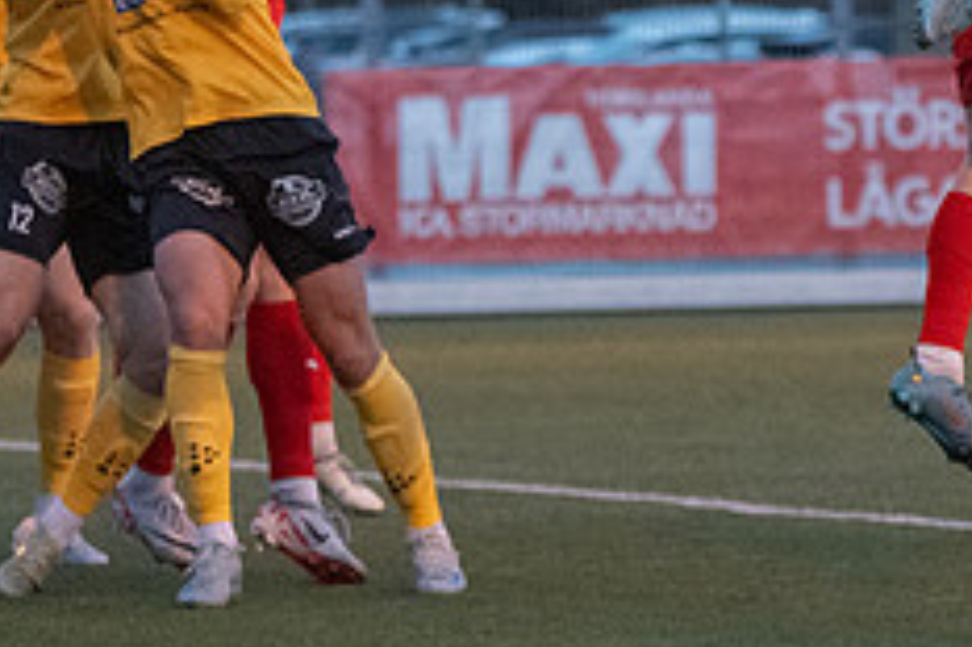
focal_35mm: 472
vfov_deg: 2.9
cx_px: 918
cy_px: -111
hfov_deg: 4.4
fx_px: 12735
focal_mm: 122
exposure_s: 1/800
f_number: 4
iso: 8000
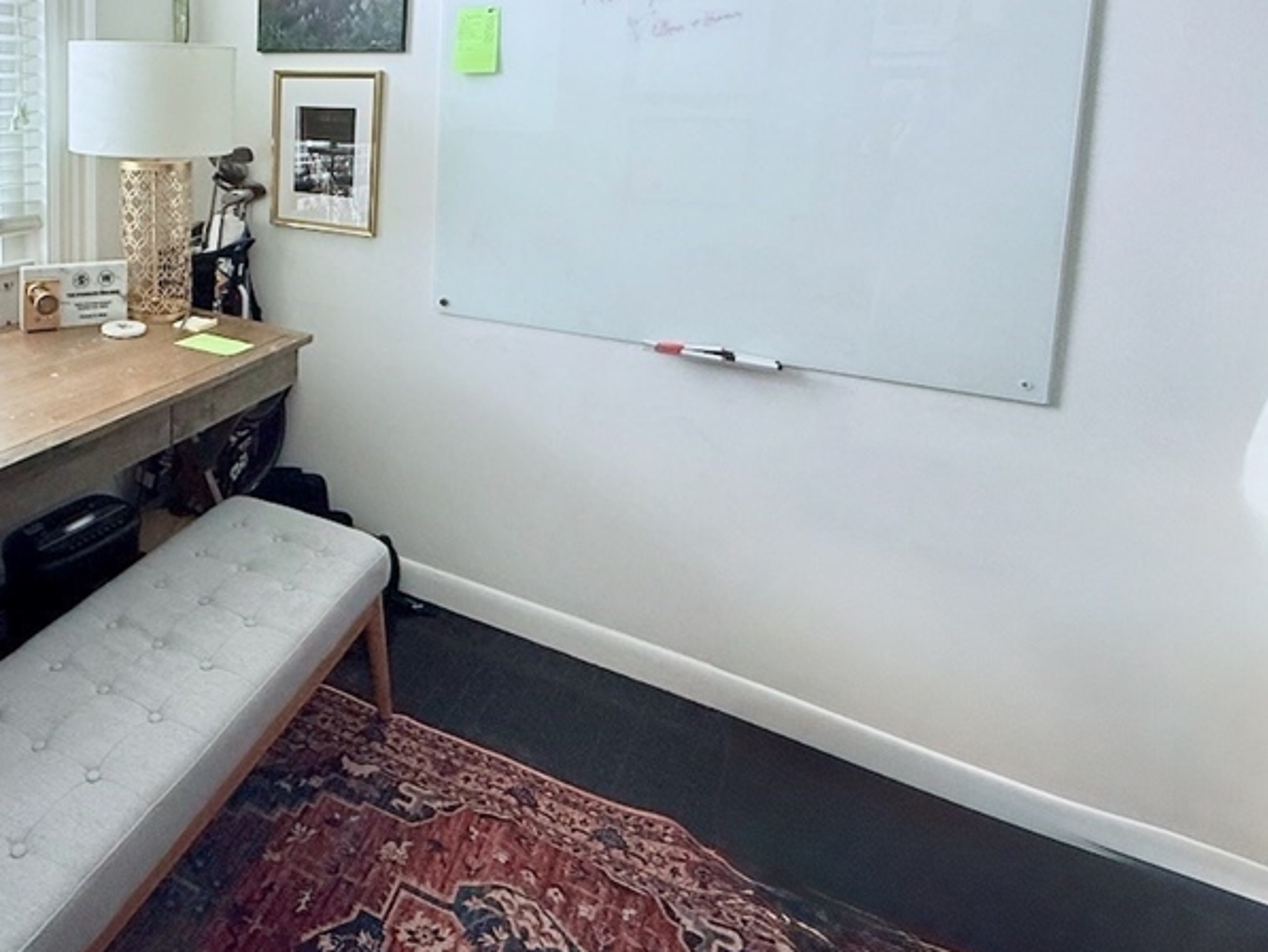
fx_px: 879
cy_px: 202
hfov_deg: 65.5
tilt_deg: -6.7
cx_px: 265
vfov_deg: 53.4
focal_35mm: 24
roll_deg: -0.4
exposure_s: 1/99
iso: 125
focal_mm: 2.22
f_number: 2.2
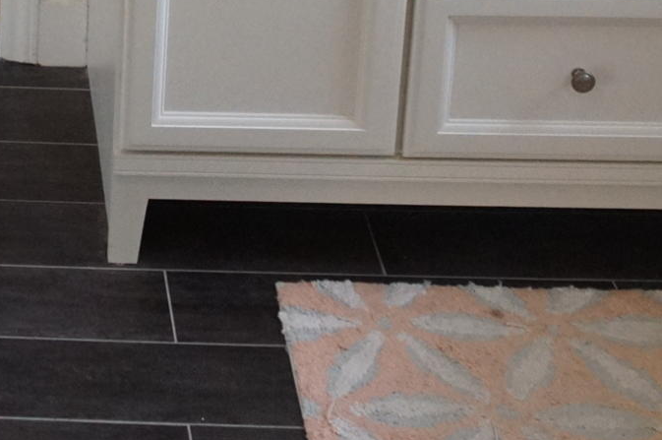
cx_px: -158
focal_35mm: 107
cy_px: -473
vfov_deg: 11.4
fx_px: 1965
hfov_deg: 18.1
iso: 1600
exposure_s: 1/125
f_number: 5.6
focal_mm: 16
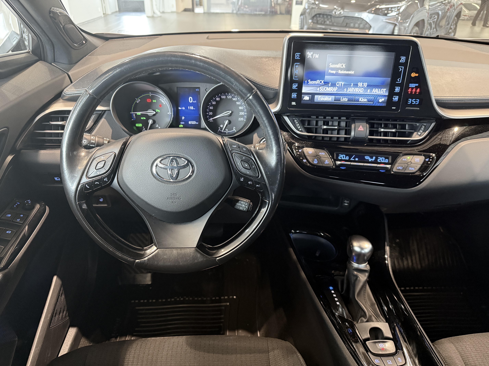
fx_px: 339
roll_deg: -1.6
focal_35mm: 24
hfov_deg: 71.6
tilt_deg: -30.5
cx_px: 244
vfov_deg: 56.8
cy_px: 183
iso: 640
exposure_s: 1/50
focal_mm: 6.76
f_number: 1.78
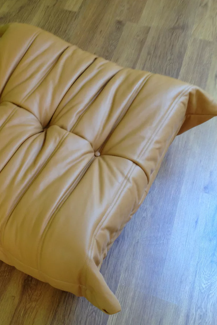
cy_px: 163
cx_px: 40
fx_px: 443
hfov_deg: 26.9
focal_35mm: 49
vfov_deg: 40.3
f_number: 2.4
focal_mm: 4.28
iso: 80
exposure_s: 1/20
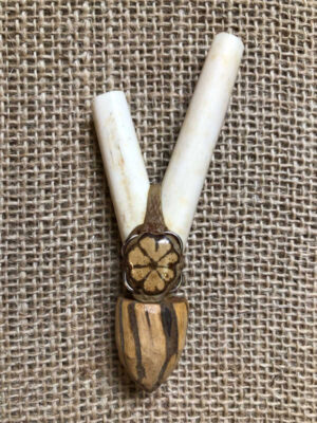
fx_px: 342
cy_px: 212
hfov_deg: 49.7
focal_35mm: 28
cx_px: 158
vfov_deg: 63.4
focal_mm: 3.99
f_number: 1.8
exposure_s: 1/20
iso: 40
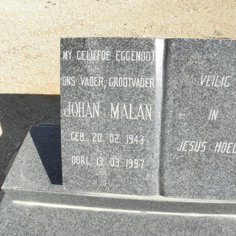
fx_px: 239
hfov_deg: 52.1
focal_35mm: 31
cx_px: 144
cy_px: 118
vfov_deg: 52.5
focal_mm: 4.6
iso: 200
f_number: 6.3
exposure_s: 1/400
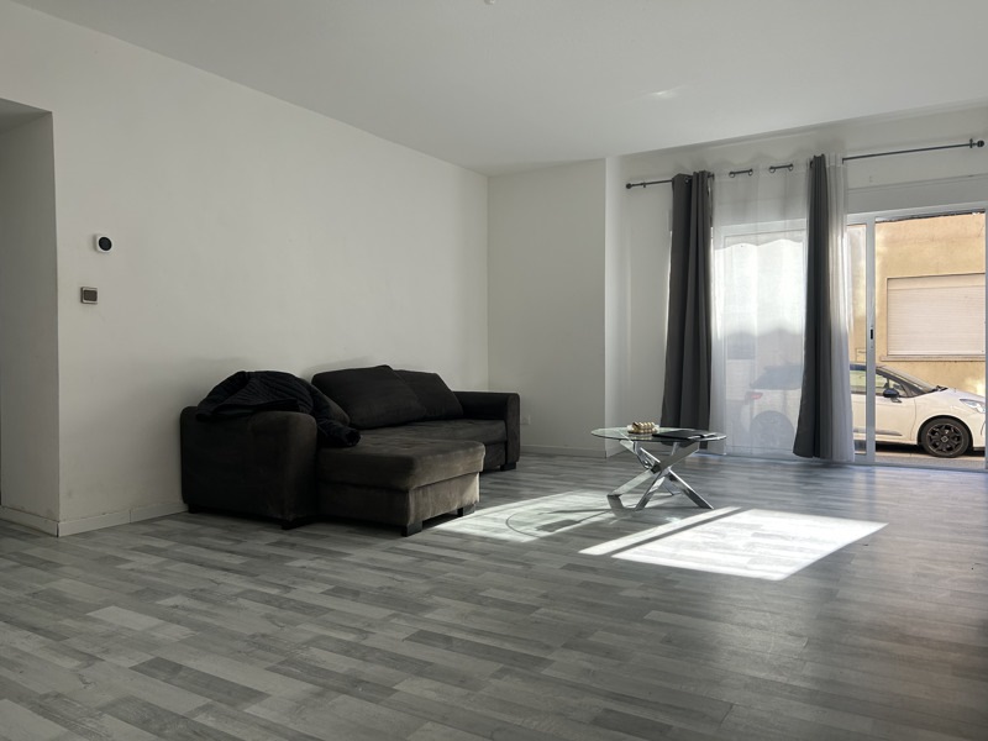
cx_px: 494
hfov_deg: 67.3
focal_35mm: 26
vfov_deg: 53.1
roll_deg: +1.0
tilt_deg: -1.1
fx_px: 742
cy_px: 370
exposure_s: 1/427
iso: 50
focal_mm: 5.7
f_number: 1.5
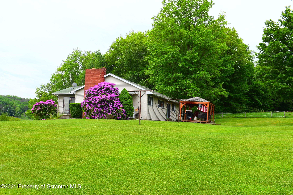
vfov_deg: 36.9
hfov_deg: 53.1
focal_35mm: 36
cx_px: 146
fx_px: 293
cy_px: 98
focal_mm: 24
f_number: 9
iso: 200
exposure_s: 1/320
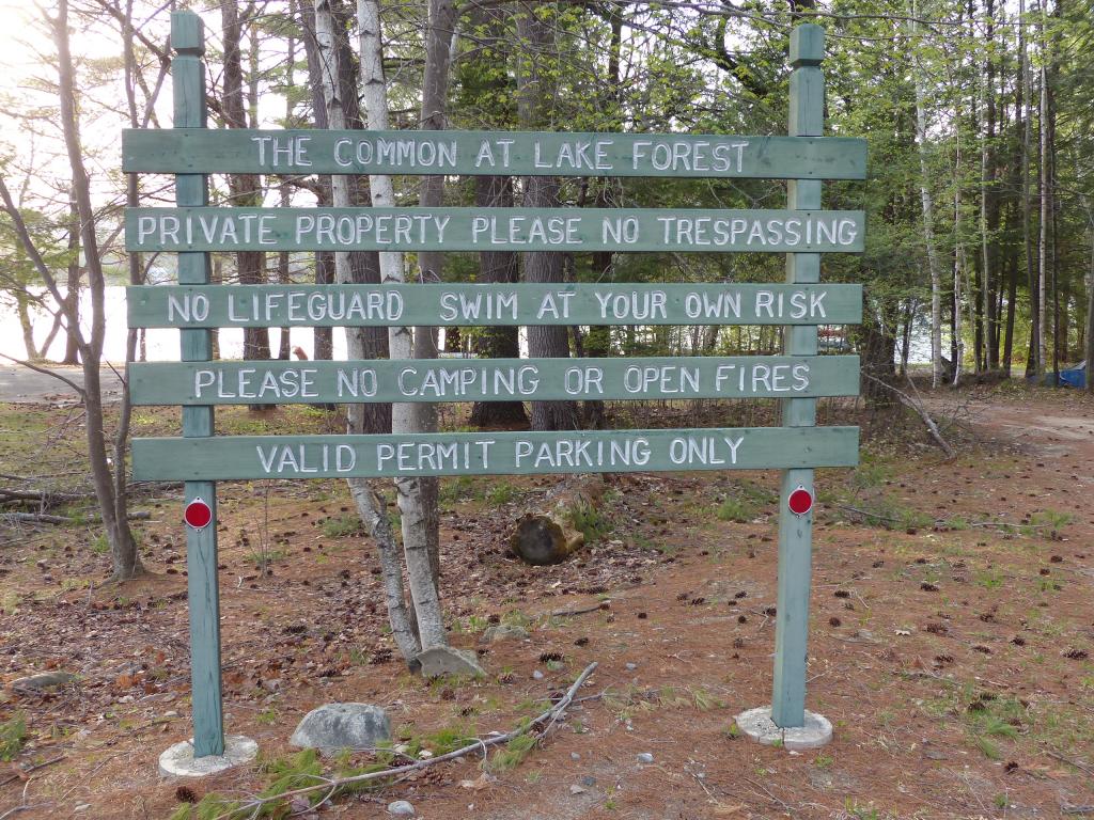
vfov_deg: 41.8
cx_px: 547
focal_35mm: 34
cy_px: 410
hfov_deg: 54.0
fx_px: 1075
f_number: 2.8
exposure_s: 1/60
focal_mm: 6
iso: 100
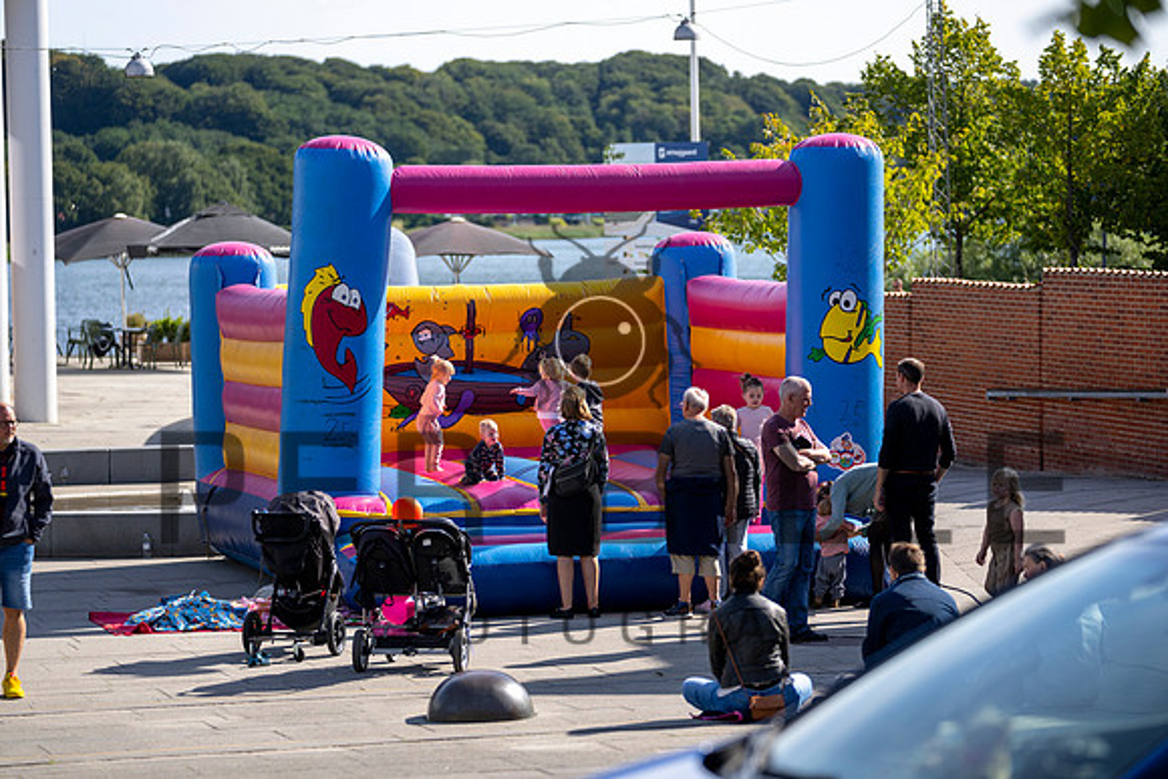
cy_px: 390
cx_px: 584
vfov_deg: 11.6
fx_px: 3829
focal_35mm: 118
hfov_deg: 17.3
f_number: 2.8
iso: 100
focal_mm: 118
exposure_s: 1/1250
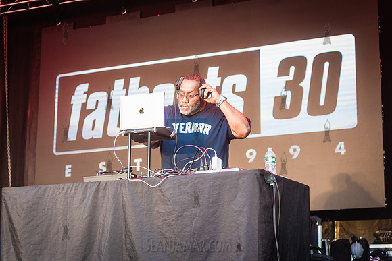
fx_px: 871
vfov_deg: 17.1
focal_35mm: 80
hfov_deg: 25.4
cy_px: 130
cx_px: 196
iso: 1000
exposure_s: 1/320
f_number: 4
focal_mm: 80
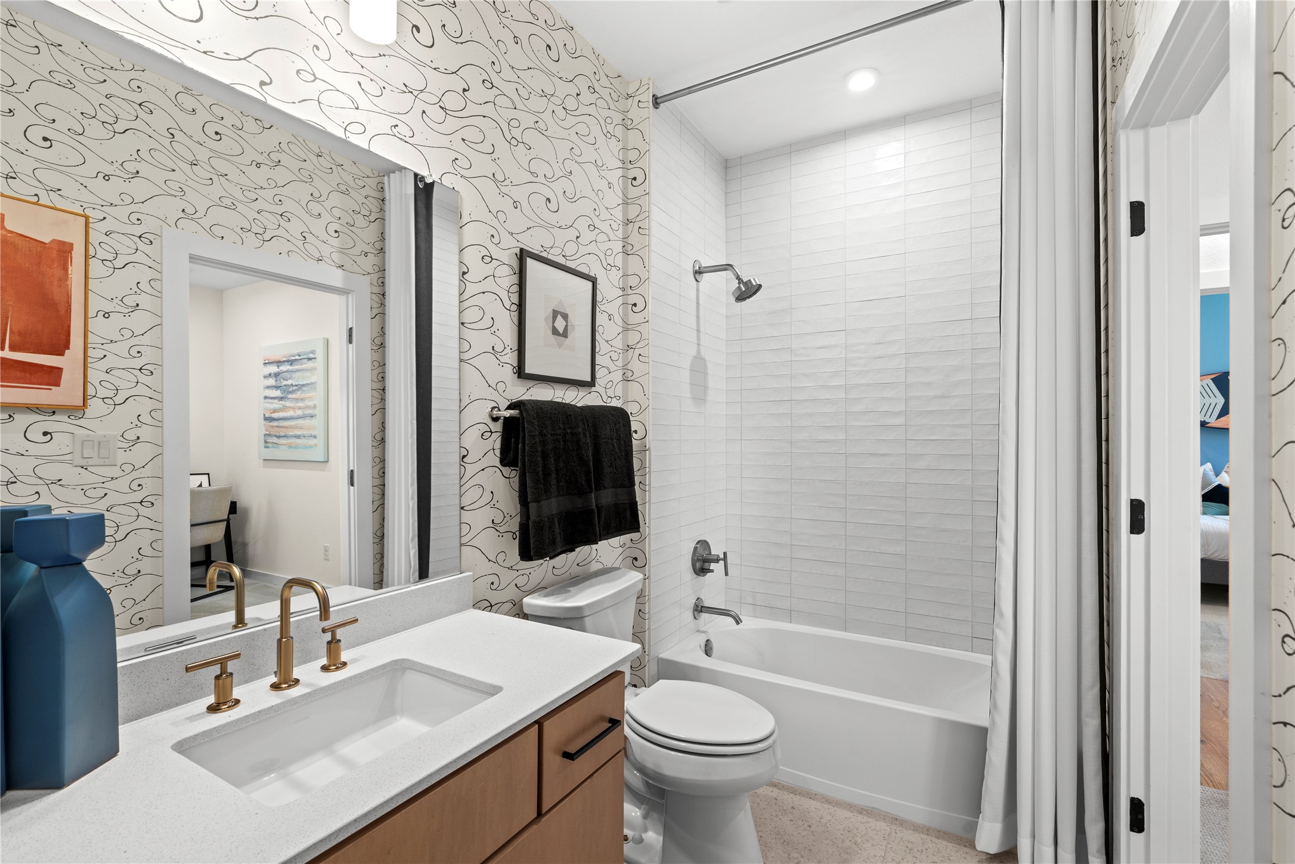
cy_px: 432
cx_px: 648
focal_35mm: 16
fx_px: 576
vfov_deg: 73.7
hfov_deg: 96.7
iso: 250
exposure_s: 1
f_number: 9
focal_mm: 16
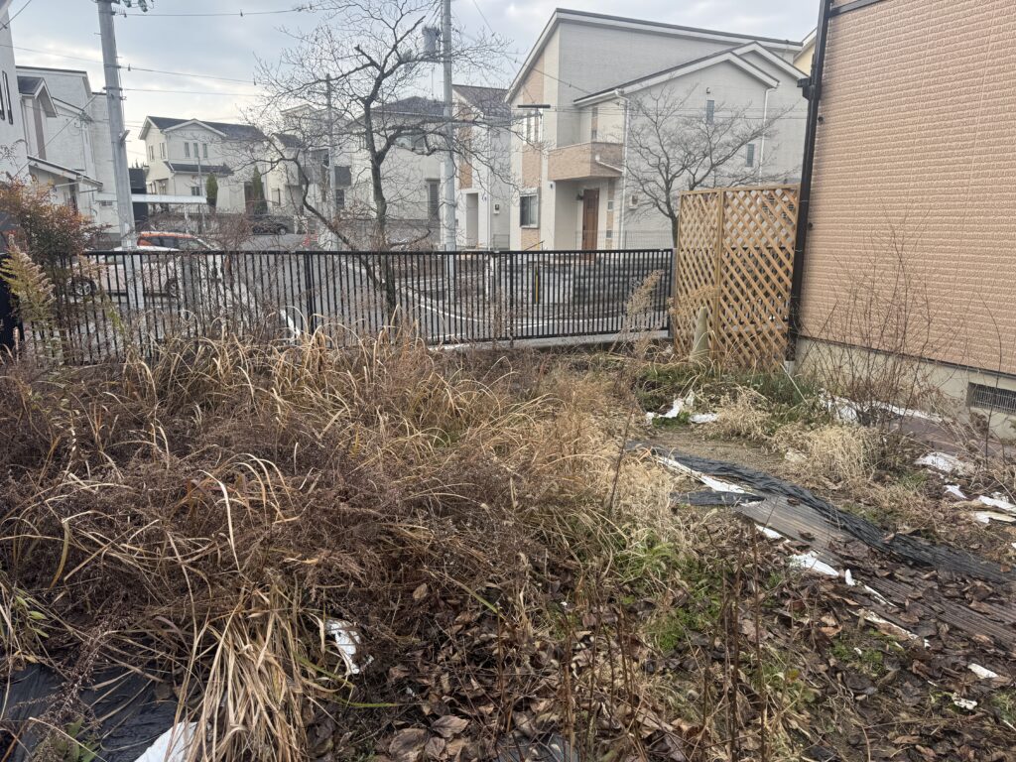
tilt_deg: -11.1
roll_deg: +0.0
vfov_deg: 56.8
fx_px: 704
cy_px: 381
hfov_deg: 71.6
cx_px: 508
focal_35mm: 24
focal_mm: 6.76
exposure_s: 1/470
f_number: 1.78
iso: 80
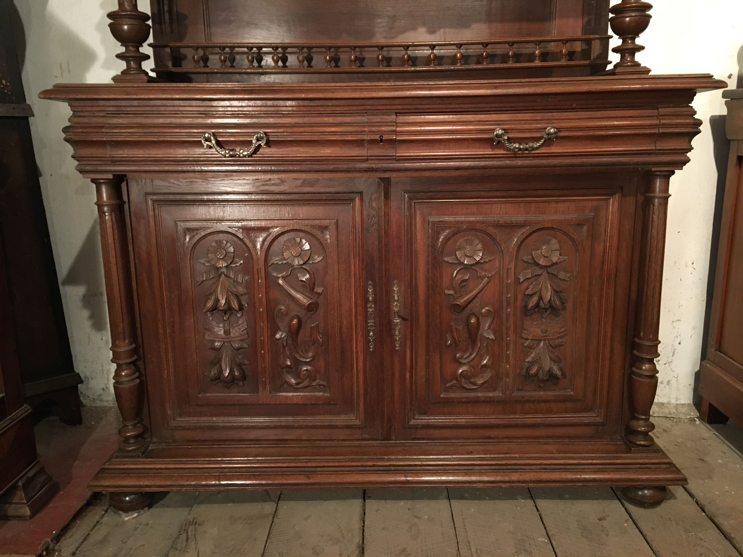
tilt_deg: -11.5
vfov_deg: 48.2
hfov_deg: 61.7
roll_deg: +1.0
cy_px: 278
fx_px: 622
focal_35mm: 29
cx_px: 372
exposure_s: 1/17
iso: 400
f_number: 2.2
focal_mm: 4.15
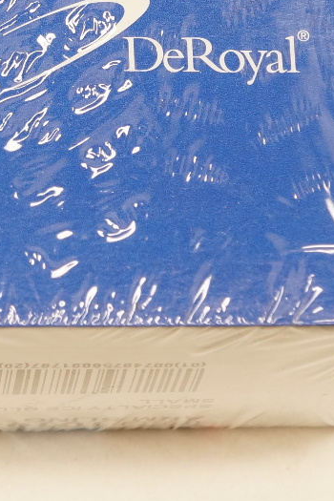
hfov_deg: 6.5
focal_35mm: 210
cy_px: 43
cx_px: -66
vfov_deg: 9.8
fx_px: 2922
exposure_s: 1/100
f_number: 7.1
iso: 800
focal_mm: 46
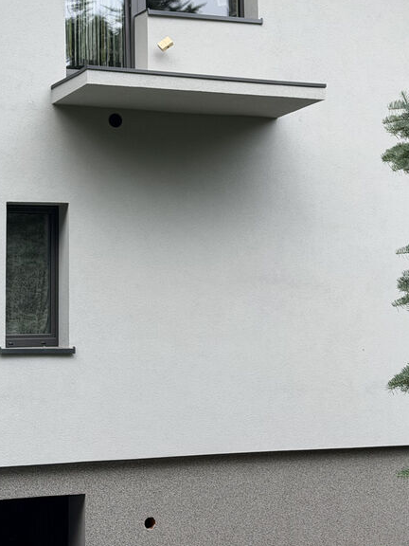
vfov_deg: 21.6
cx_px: 257
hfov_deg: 16.4
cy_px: 144
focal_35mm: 90
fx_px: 1418
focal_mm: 6.76
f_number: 1.78
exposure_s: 1/1307
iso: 64
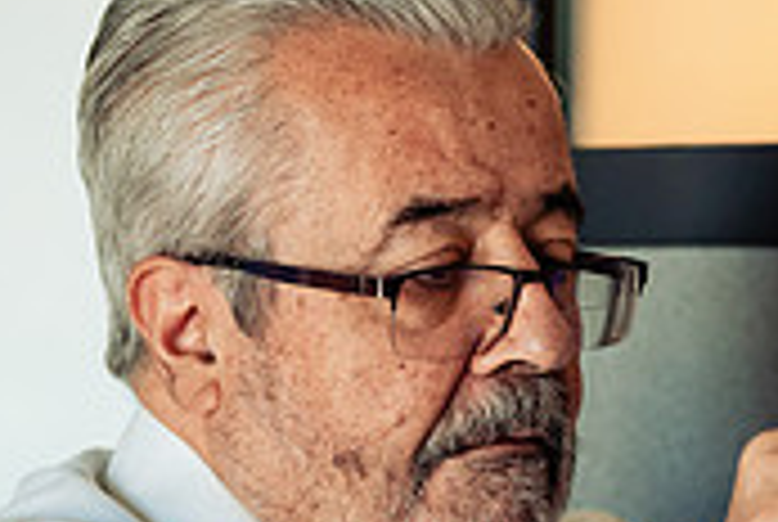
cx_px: 791
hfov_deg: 10.0
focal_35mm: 204
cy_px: 512
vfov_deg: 6.7
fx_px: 4416
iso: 800
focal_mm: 58
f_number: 4.5
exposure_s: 1/125
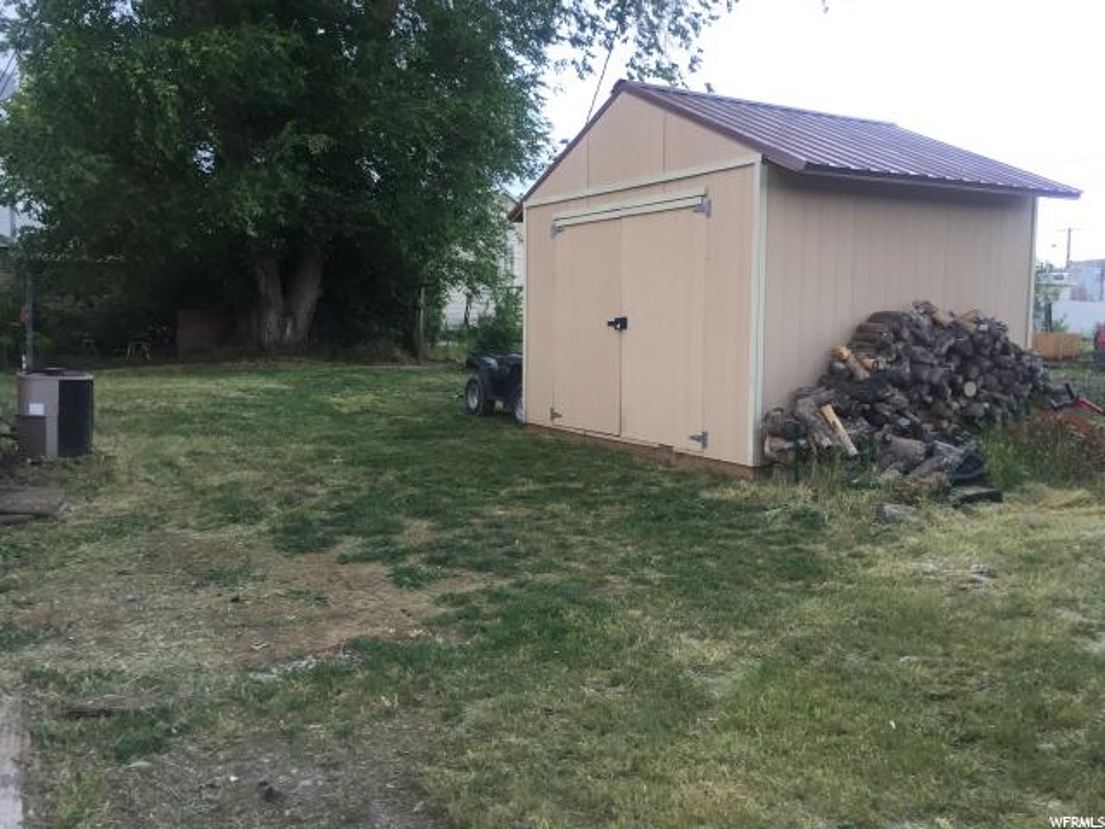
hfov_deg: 61.7
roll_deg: -0.6
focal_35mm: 29
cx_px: 552
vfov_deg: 48.2
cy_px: 414
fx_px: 926
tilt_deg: -7.2
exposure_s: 1/40
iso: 32
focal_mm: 4.15
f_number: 2.2
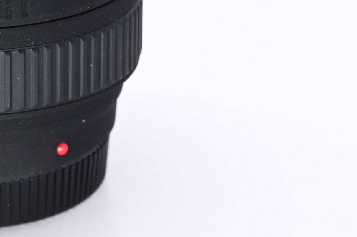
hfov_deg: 6.8
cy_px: -19
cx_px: -65
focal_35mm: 299
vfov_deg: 4.6
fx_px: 2964
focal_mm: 64
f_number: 9
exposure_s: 1/160
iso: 500
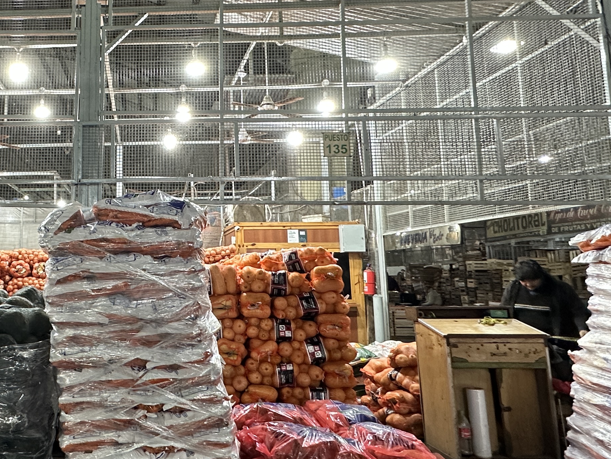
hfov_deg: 53.2
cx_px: 95
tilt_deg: +6.8
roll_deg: -1.2
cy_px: 200
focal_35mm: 31
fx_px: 547
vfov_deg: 45.3
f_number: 2.2
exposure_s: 1/50
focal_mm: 2.22
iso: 250
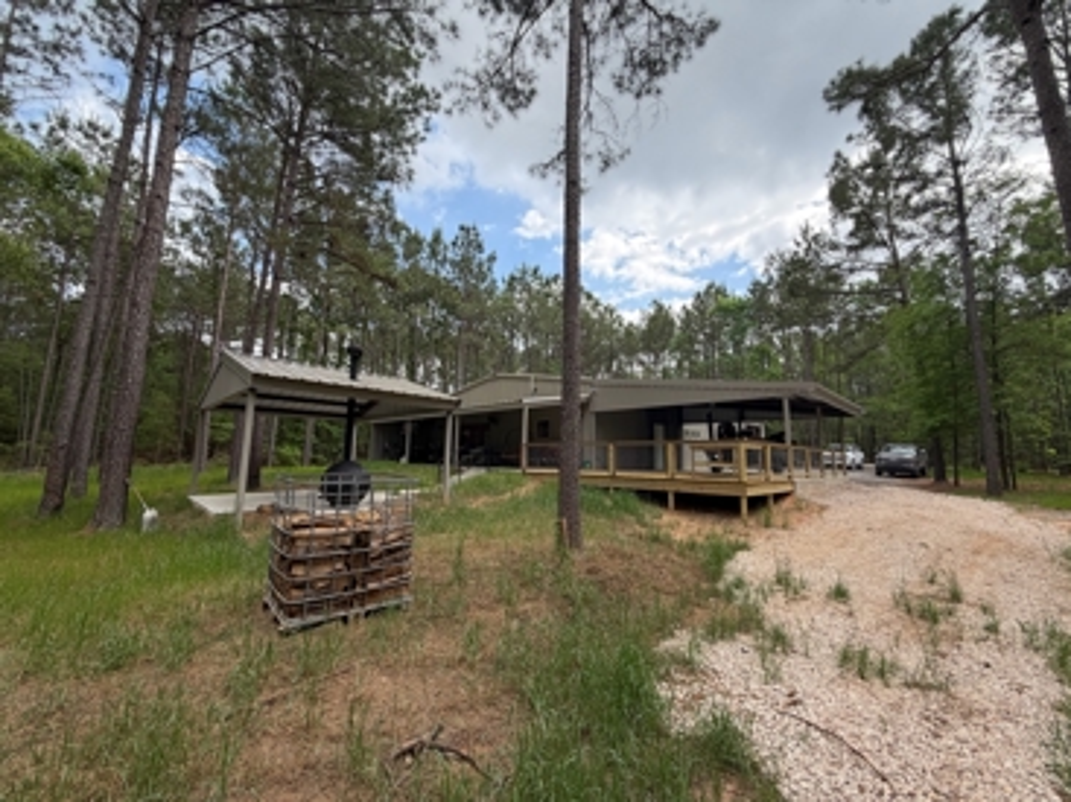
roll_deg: -1.4
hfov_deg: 102.1
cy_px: 401
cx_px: 536
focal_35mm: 14
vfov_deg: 85.6
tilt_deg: +8.6
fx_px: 433
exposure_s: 1/502
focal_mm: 2.22
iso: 40
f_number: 2.2
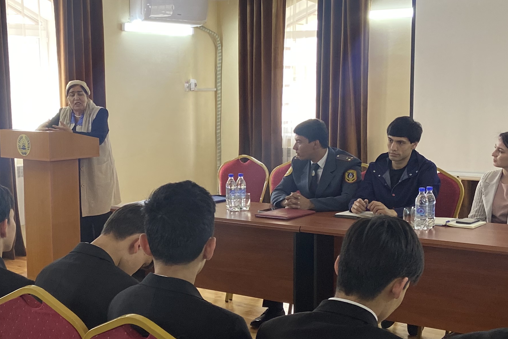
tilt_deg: -8.4
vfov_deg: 22.2
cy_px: 210
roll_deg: +0.7
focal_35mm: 61
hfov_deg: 32.8
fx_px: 861
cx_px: 202
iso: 100
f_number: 1.8
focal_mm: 4.25
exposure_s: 1/100
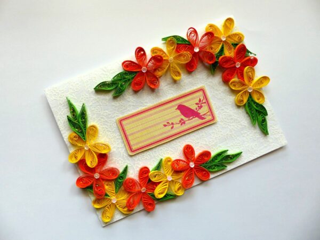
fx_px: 231
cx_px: 160
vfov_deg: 54.9
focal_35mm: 25
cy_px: 120
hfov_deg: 69.4
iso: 100
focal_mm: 4.5
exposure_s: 1/100
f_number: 2.8
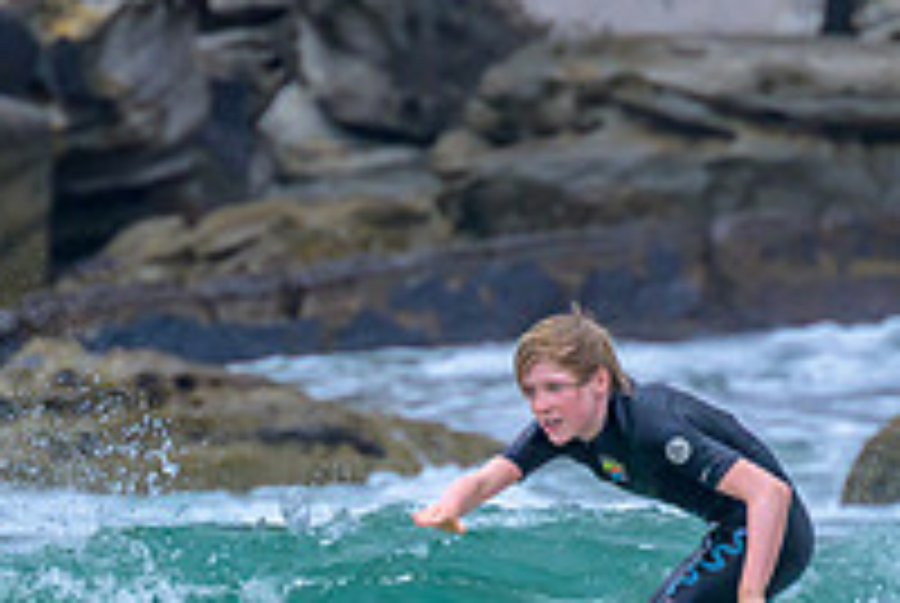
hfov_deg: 0.9
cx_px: 353
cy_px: 821
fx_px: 55631
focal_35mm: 2222
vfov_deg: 0.6
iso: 900
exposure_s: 1/2000
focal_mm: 560
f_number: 8
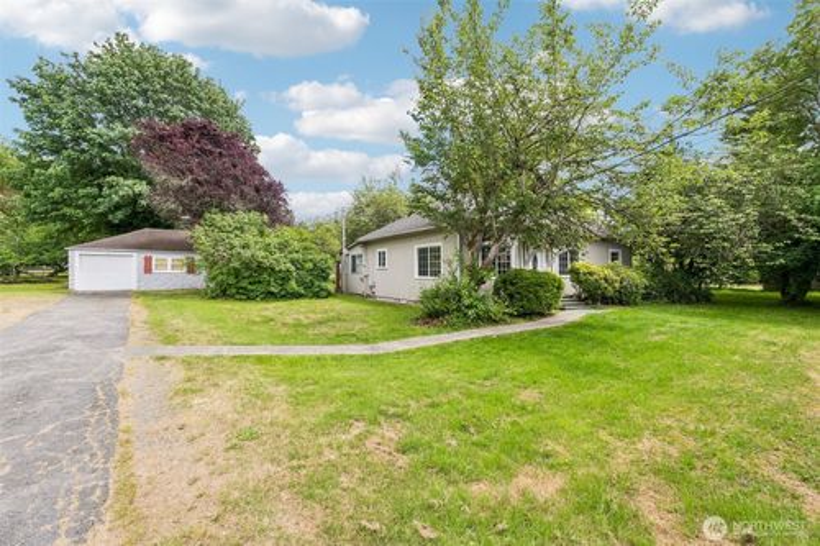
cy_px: 273
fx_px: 342
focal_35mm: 15
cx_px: 410
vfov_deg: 77.3
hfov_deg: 100.4
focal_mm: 10
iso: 250
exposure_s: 1/125
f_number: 9
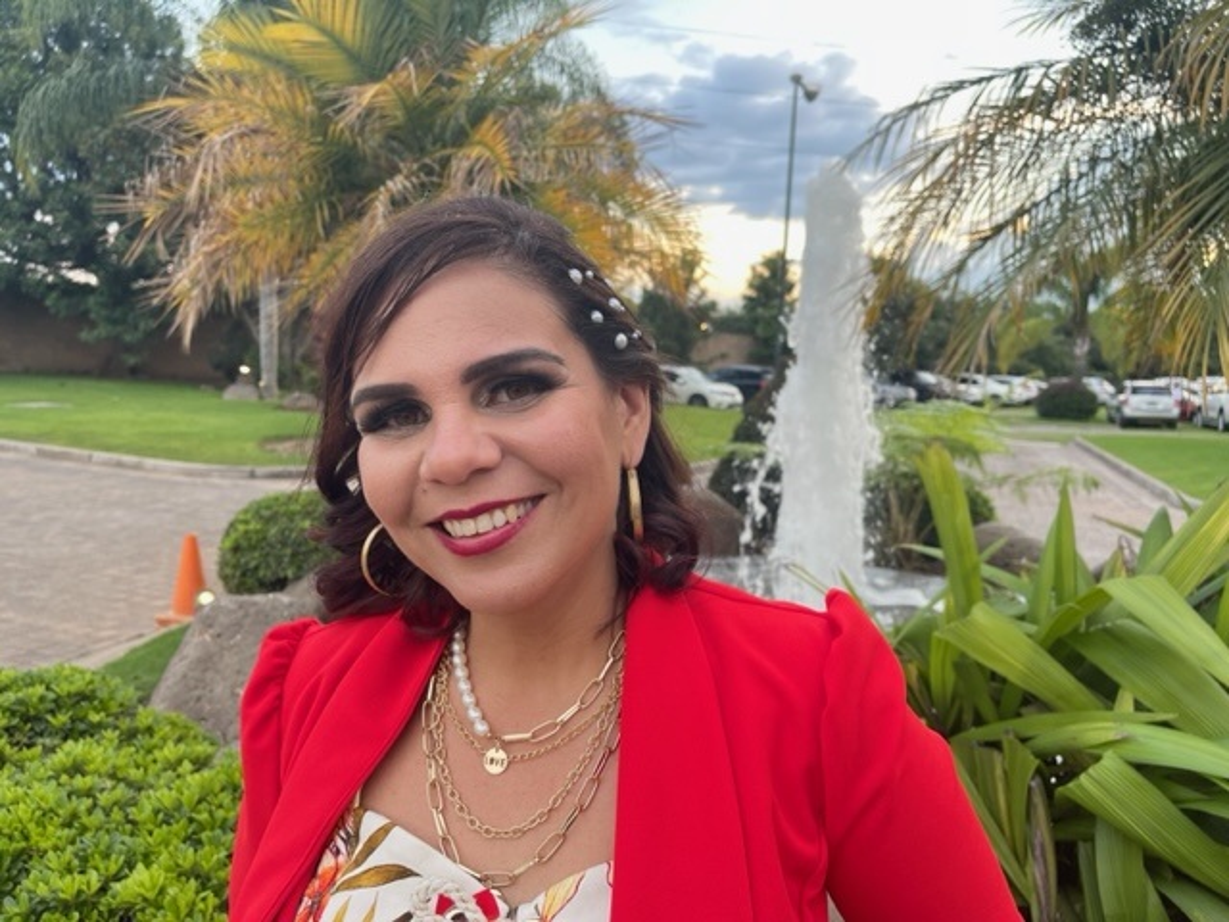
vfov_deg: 53.1
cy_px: 461
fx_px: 923
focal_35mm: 26
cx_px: 614
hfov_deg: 67.3
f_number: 1.6
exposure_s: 1/121
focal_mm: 5.1
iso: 50
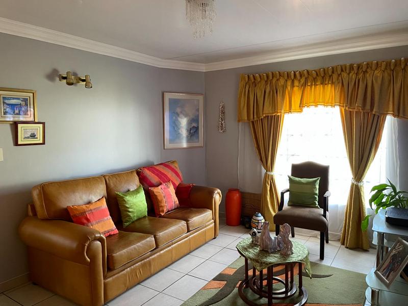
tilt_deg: -4.1
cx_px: 204
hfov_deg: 67.3
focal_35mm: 26
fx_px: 306
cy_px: 153
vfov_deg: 53.1
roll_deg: +0.6
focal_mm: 4.2
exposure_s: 1/60
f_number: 1.6
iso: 320
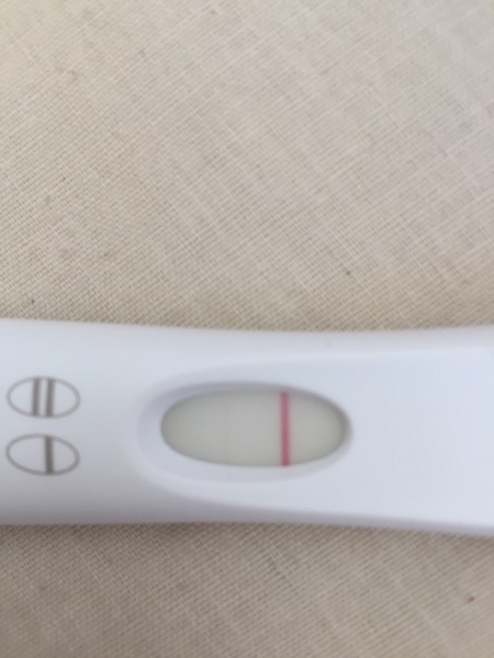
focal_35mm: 29
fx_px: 552
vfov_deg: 61.7
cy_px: 329
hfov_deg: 48.2
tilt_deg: -83.2
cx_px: 247
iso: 32
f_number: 2.2
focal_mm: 4.15
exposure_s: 1/33
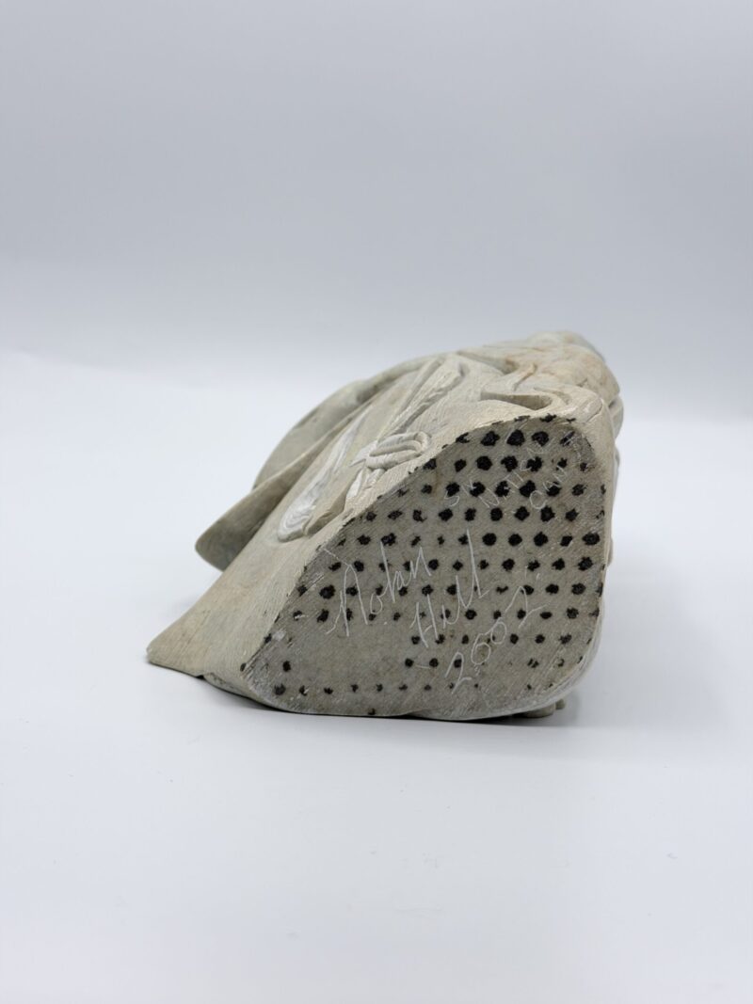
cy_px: 502
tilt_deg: -11.4
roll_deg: -2.9
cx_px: 376
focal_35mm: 48
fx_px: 1392
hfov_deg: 30.3
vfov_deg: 39.7
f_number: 1.78
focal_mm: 6.76
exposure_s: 1/1133
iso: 64
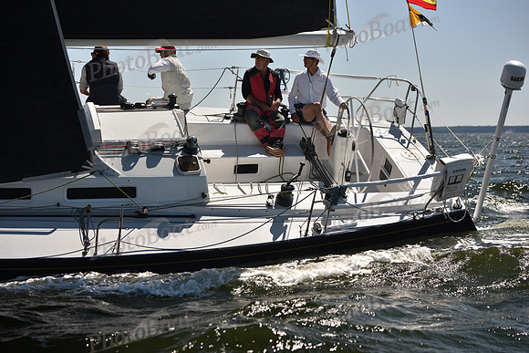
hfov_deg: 28.8
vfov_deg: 19.5
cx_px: 264
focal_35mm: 70
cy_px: 176
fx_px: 1029
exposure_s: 1/1600
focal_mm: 70
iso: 250
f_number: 4
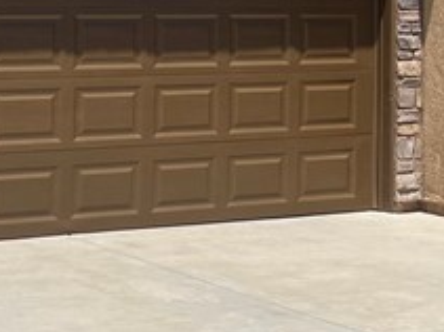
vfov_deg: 11.3
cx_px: 360
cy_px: -145
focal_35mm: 126
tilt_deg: +5.6
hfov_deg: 15.5
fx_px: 1615
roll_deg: -0.3
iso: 50
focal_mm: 5.1
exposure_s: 1/3876
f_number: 1.6
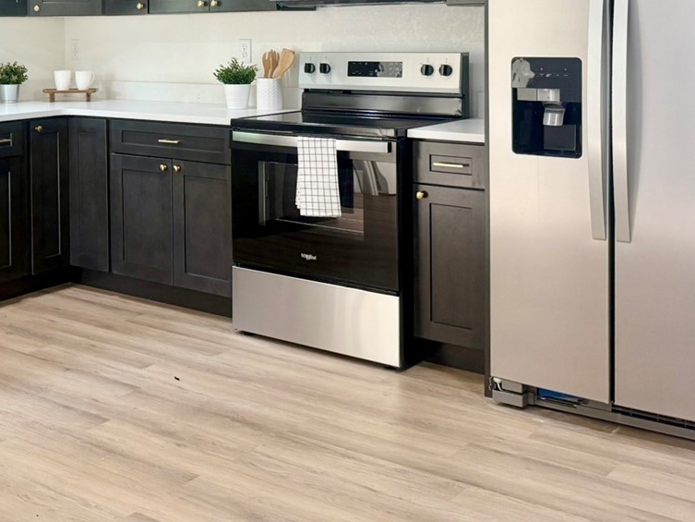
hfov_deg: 35.6
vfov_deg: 27.6
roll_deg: +0.2
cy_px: 58
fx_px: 1024
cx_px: 90
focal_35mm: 51
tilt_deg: -1.8
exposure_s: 1/120
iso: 200
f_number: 1.78
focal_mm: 6.76
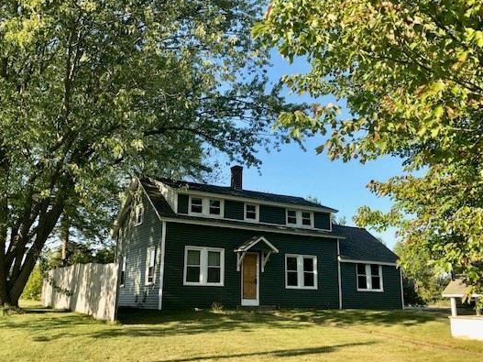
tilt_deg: +13.3
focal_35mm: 34
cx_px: 250
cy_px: 183
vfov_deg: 41.8
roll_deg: -0.2
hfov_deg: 54.0
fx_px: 474
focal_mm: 3.99
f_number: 1.8
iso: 20
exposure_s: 1/833
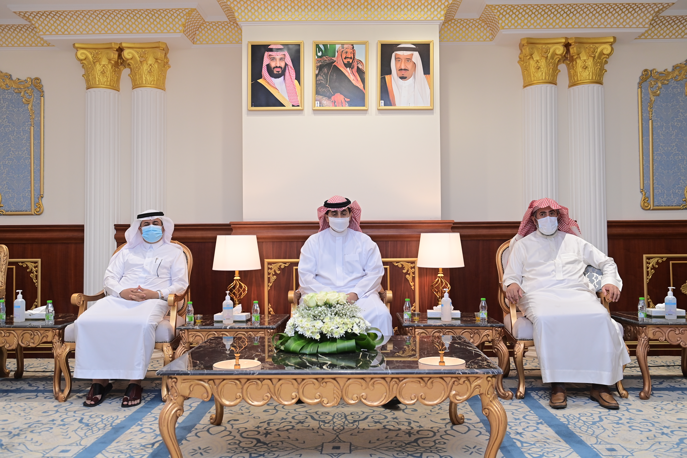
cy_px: 229
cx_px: 344
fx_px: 611
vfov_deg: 41.1
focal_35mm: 32
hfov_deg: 58.7
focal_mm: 32
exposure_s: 1/125
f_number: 5
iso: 1250
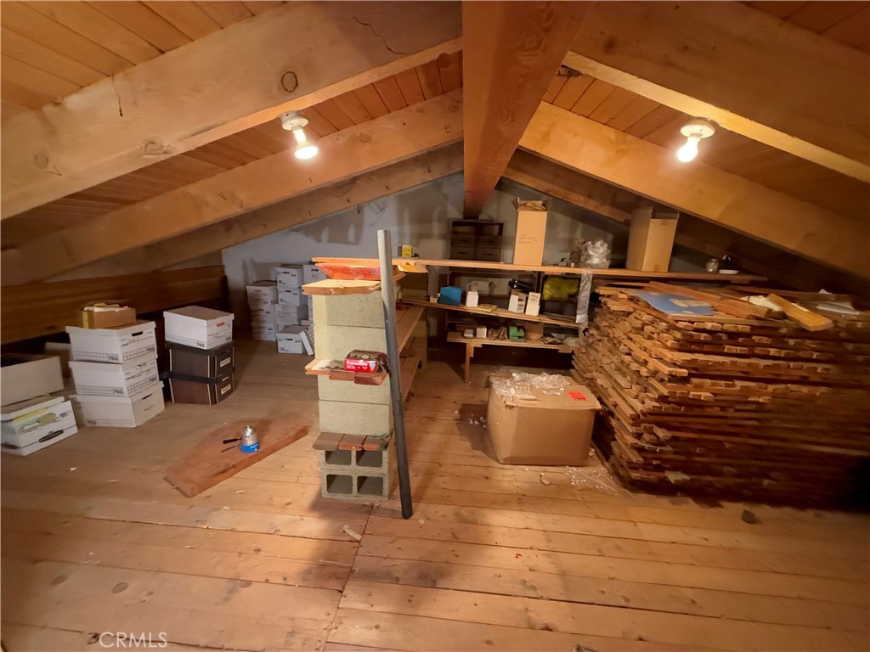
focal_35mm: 14
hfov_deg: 102.1
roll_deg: -1.7
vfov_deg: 85.7
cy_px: 326
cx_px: 435
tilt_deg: -13.5
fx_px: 352
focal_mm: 2.22
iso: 1600
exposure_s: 1/60
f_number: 2.2
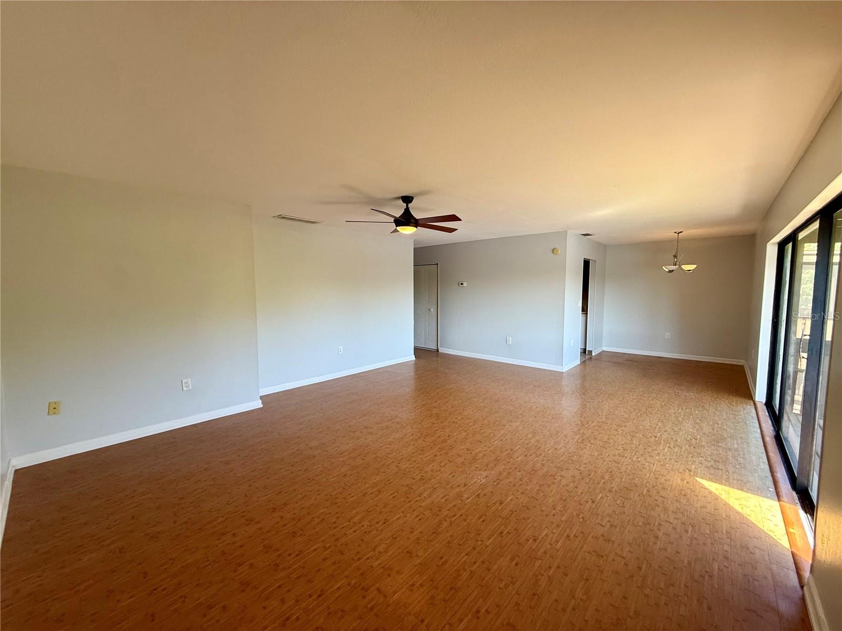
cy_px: 316
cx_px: 421
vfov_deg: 85.7
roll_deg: +0.1
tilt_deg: -4.3
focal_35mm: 14
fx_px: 341
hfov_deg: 102.1
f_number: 2.2
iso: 100
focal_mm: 2.22
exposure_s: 1/120
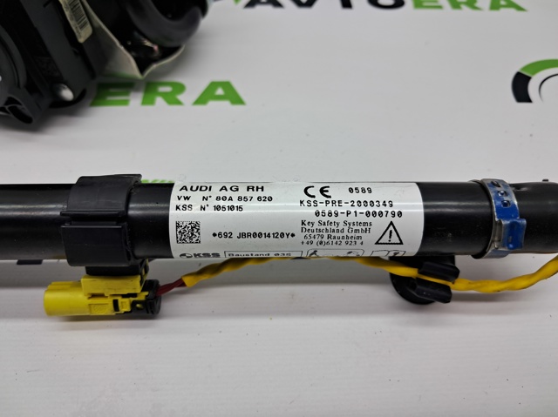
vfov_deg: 51.3
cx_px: 279
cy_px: 208
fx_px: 435
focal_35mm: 27
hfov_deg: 65.4
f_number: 1.8
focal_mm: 4
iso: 50
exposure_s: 1/100
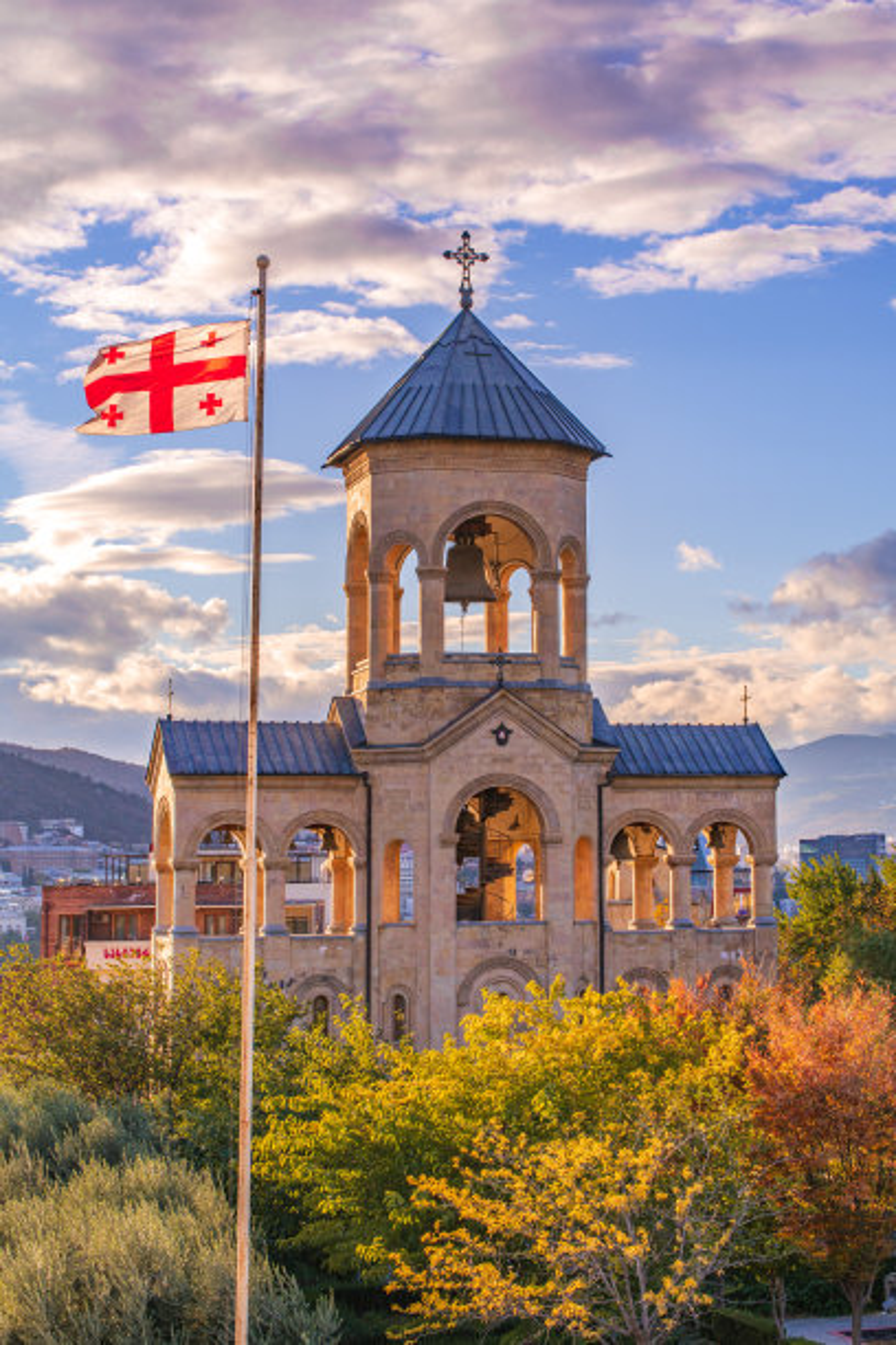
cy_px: 672
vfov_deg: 28.8
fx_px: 2613
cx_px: 448
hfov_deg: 19.5
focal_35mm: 70
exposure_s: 1/250
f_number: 9
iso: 100
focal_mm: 70
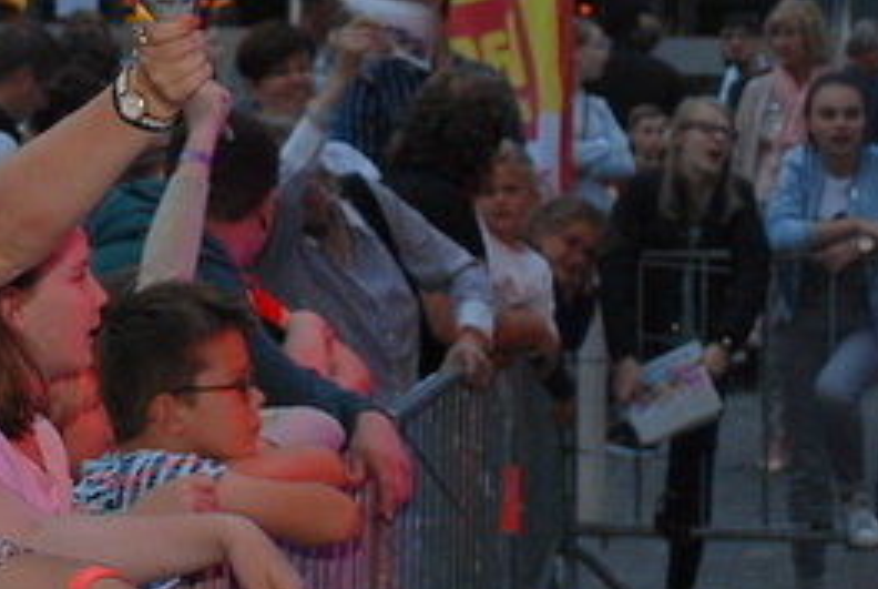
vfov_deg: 9.6
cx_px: -136
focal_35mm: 143
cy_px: 190
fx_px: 3502
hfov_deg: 13.9
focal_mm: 35
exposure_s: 1/60
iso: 320
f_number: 4.5
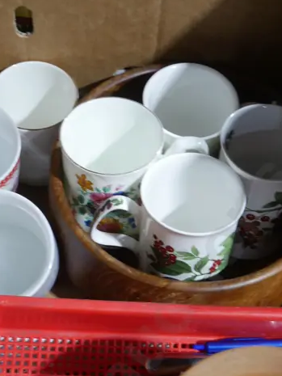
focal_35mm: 66
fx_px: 717
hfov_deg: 22.3
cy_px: 342
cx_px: 152
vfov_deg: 28.2
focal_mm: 15
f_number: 3.6
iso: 500
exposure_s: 1/60
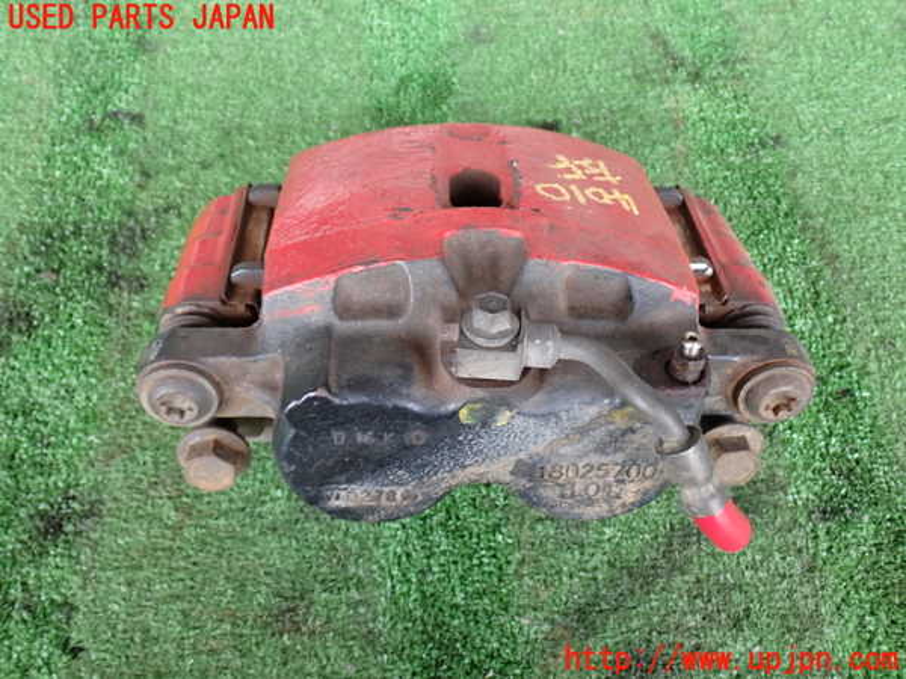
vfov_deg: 37.7
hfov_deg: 49.0
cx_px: 453
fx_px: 995
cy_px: 340
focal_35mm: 38
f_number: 2.7
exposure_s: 1/50
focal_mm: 6.83
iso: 200
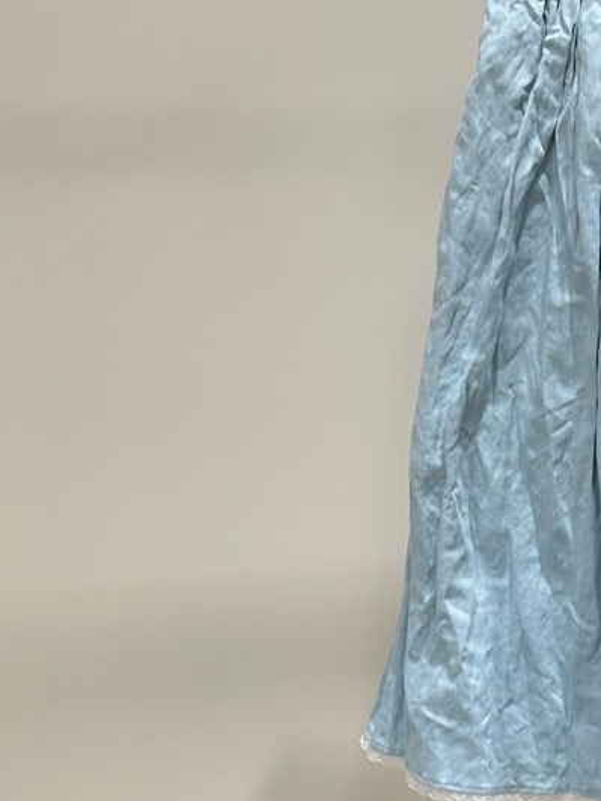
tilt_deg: -13.4
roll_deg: -0.6
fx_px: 1782
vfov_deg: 25.2
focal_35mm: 77
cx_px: 794
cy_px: 538
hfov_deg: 17.8
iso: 80
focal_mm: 6.86
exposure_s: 1/218
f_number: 1.78
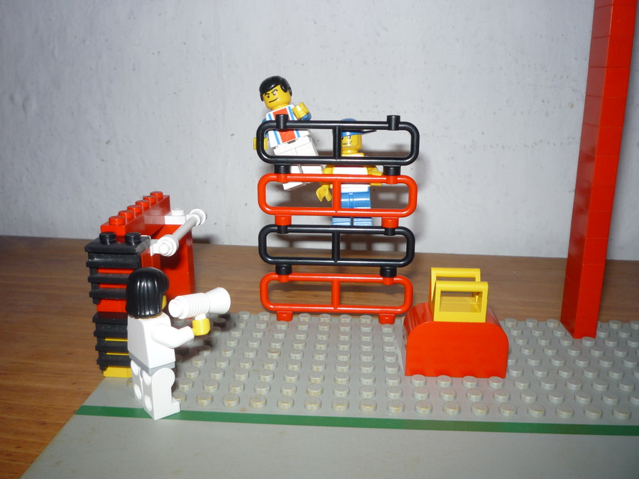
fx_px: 591
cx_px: 320
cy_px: 240
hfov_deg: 56.8
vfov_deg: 44.2
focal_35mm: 32
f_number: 4
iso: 100
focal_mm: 5.2
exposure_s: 1/30
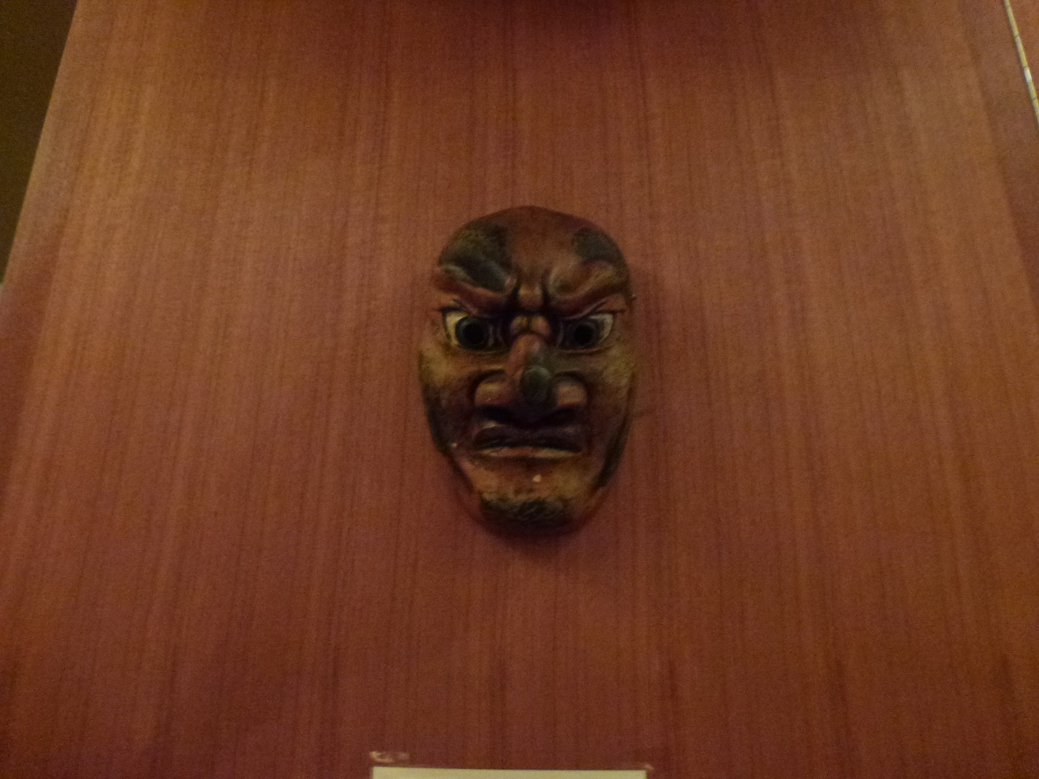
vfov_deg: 56.8
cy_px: 390
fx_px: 720
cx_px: 520
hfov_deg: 71.6
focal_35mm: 24
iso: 400
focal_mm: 4.3
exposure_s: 1/4
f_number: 3.3
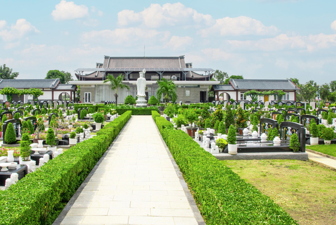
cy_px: 101
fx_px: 299
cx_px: 135
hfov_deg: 58.2
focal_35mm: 32
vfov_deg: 41.1
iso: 100
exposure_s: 1/125
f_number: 13
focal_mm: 24
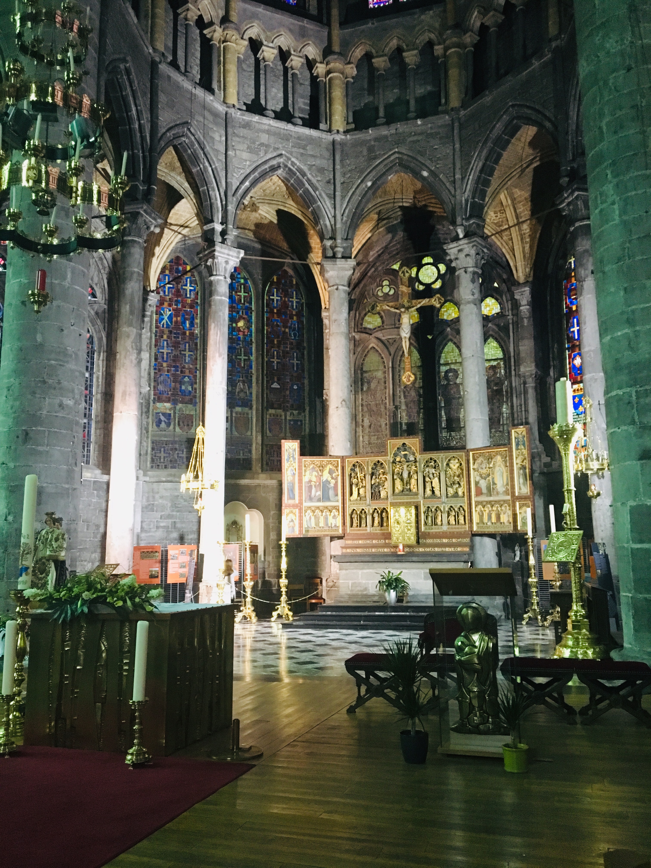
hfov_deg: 48.2
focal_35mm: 29
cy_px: 434
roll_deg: +1.4
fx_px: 727
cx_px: 326
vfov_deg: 61.7
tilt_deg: +9.5
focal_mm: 4.15
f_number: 2.2
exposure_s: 1/17
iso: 250
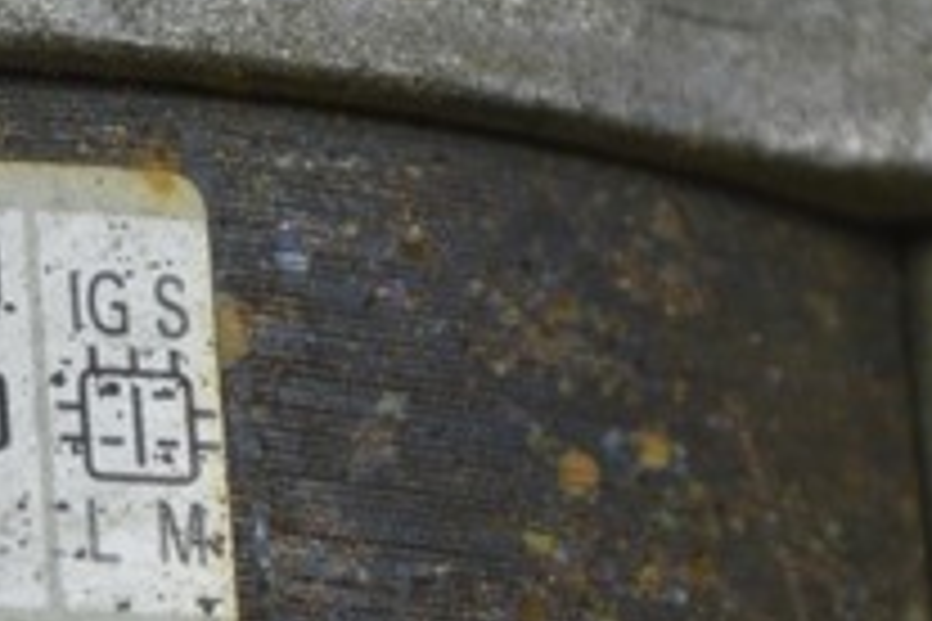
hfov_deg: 8.0
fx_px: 6589
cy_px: 380
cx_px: -378
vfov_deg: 5.4
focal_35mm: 255
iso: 400
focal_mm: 55
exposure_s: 1/40
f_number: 5.6
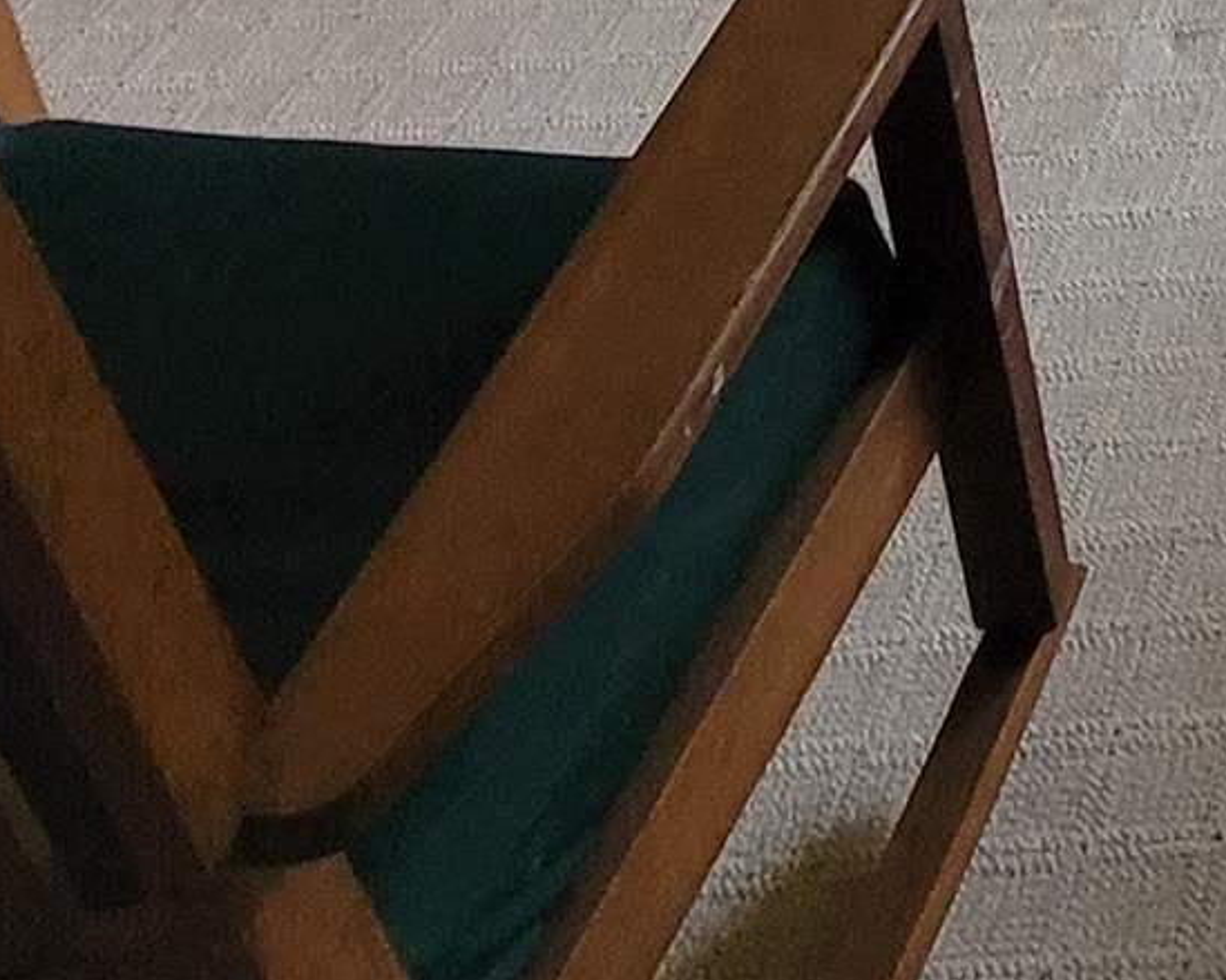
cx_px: 1836
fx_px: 2576
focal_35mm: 71
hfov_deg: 22.2
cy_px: -1234
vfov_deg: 15.1
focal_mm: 2.2
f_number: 2.2
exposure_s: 1/60
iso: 320
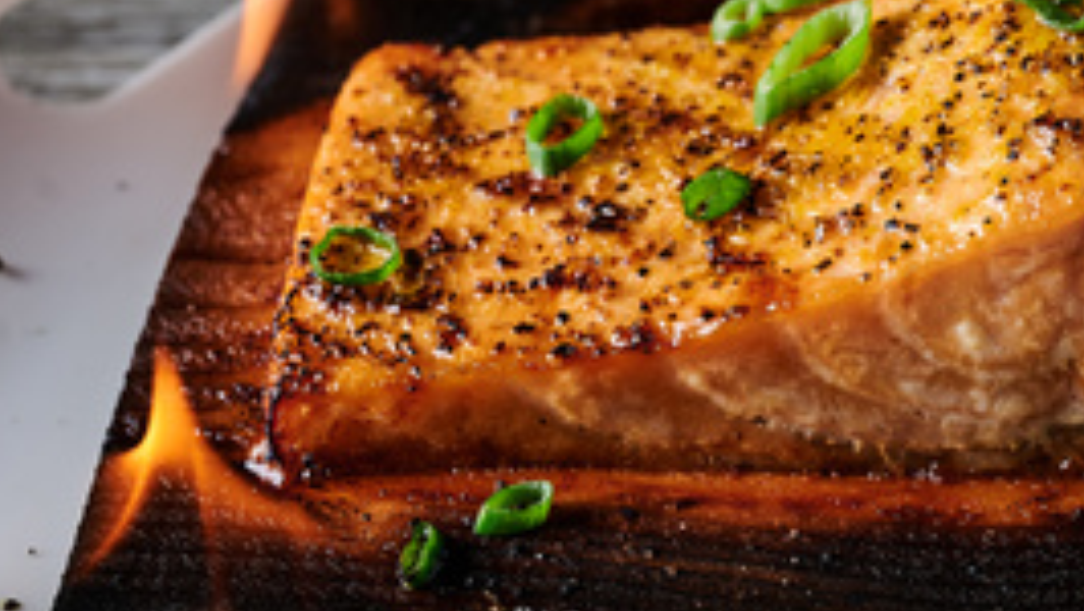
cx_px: 986
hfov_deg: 17.9
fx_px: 3394
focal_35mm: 118
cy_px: 291
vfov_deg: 10.3
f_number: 8
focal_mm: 50
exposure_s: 1/200
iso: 100
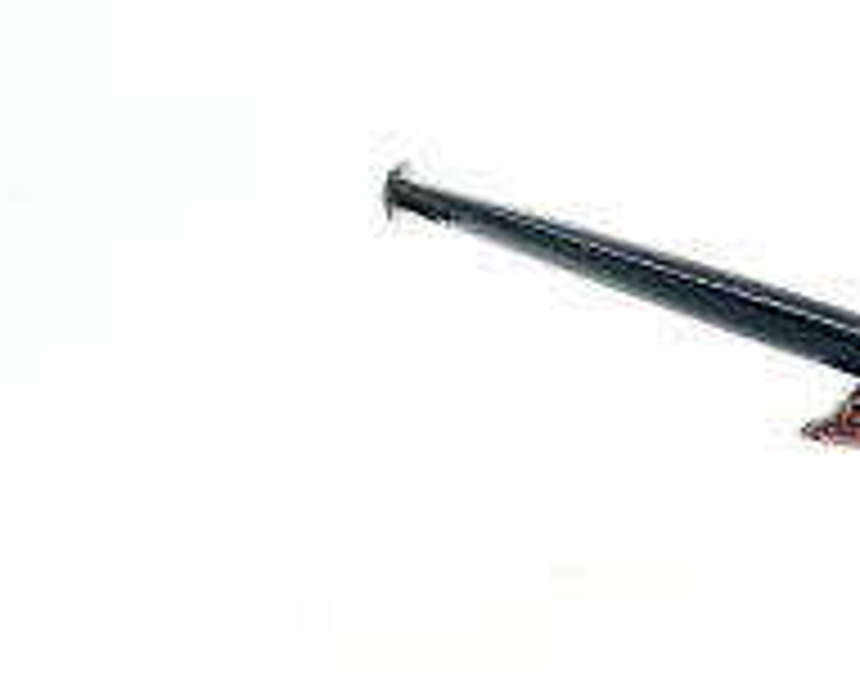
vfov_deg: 8.4
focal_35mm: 184
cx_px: 1099
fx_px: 4686
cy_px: 268
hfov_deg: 10.3
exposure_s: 1.3
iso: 100
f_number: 22
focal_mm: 50
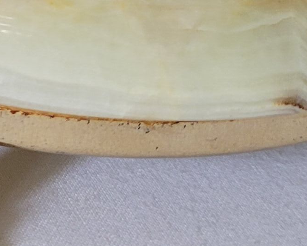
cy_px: -85
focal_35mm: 154
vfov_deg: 9.8
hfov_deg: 12.1
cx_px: -112
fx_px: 1400
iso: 200
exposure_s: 1/50
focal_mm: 5.4
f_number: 1.8
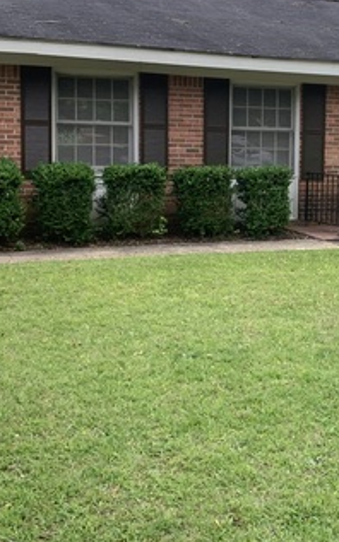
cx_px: 340
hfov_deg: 21.6
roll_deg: -0.8
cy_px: 212
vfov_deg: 35.0
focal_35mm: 58
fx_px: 858
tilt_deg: -5.9
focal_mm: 4.25
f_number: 1.8
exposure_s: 1/263
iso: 25
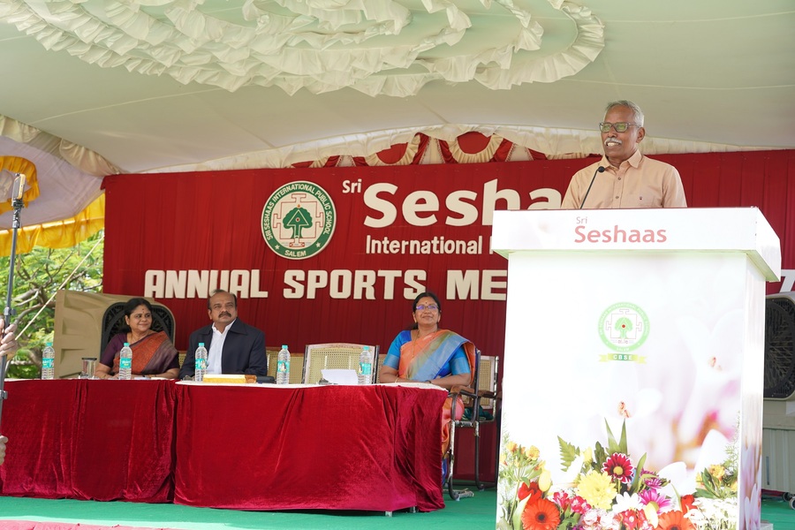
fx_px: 1214
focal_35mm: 55
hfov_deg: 36.2
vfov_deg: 24.6
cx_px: 398
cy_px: 265
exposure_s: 1/160
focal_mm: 55
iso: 125
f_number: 4
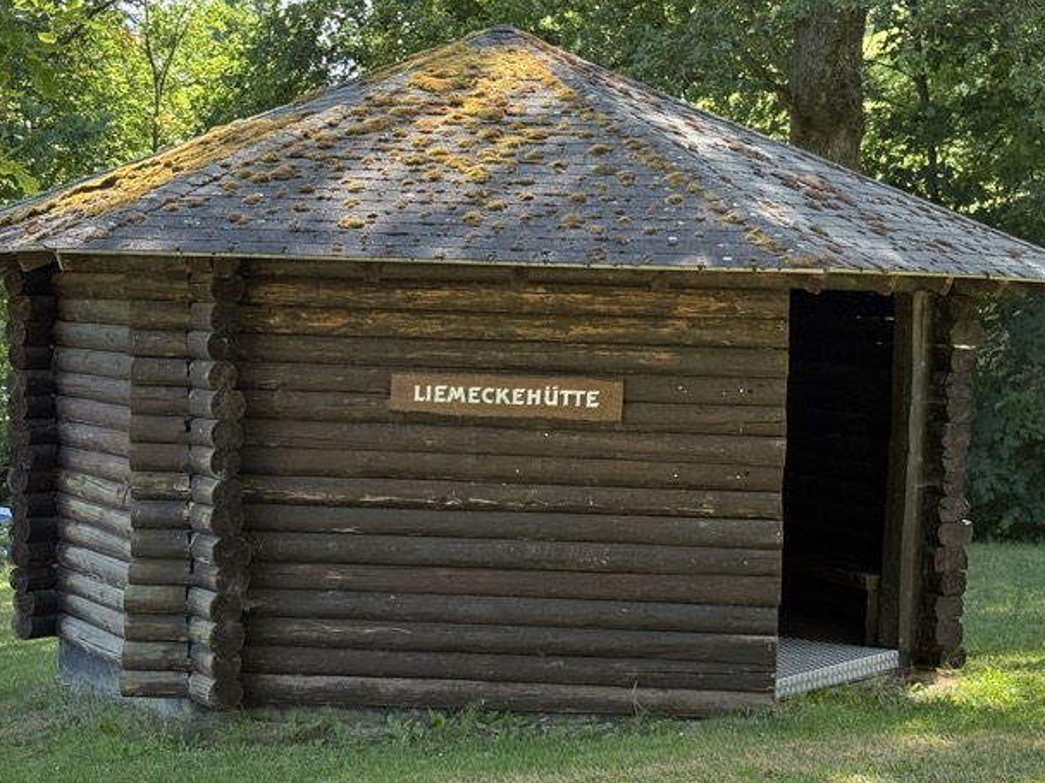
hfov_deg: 24.1
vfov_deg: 18.2
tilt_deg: -3.4
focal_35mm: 81
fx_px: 2445
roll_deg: -1.2
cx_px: 666
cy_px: 456
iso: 80
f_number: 1.78
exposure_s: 1/340
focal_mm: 6.76
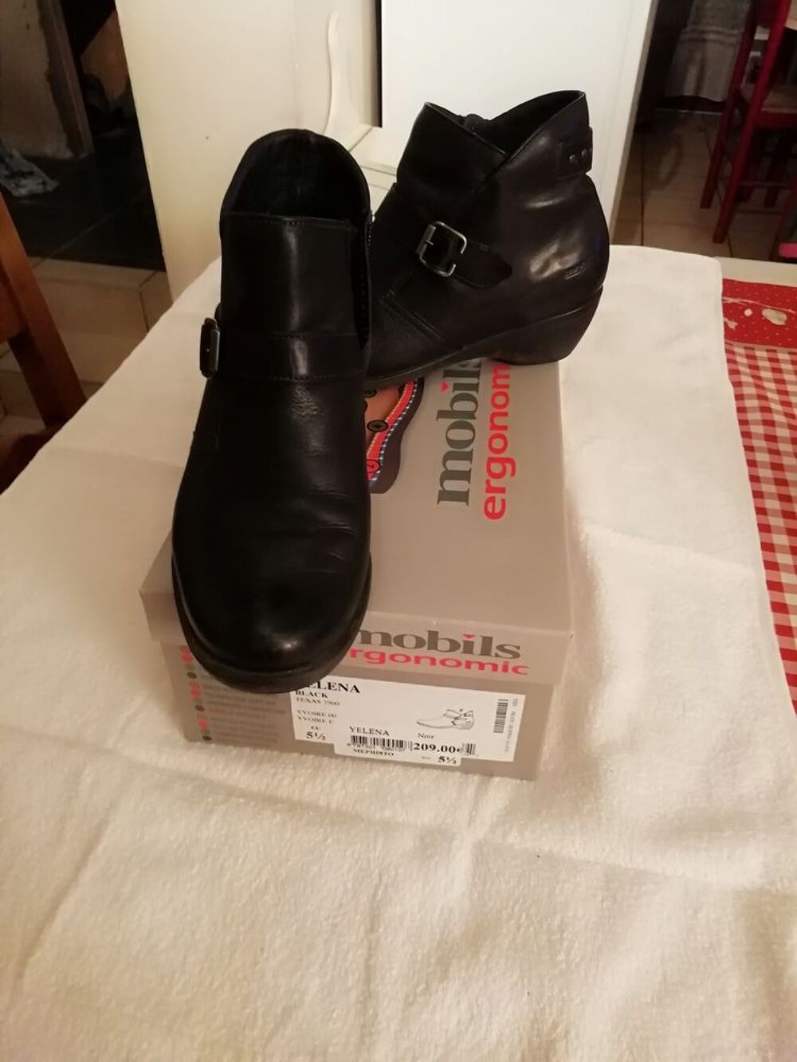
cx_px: 398
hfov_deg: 53.1
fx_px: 798
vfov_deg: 67.3
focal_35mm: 26
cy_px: 531
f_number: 2.2
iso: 400
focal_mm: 3.21
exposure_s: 1/25
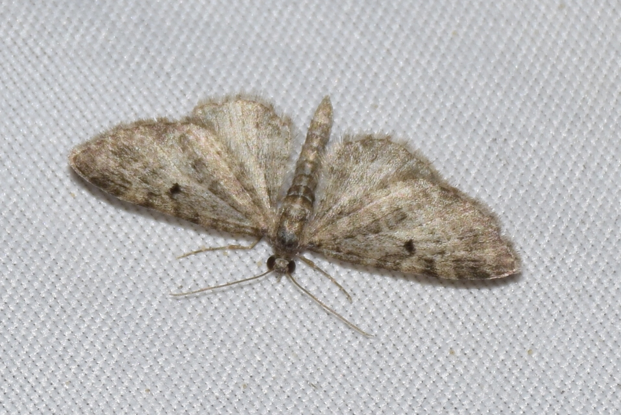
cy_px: 208
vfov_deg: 6.6
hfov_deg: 9.8
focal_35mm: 210
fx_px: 3626
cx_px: 310
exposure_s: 1/60
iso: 100
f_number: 8
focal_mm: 140
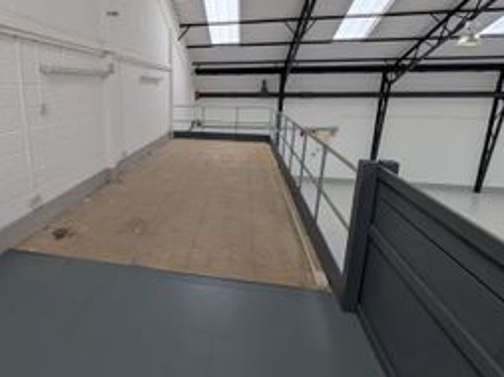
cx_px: 173
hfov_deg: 82.2
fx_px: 276
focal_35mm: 19
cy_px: 152
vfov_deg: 67.9
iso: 53
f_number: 1.7
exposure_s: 1/960
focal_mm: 2.02
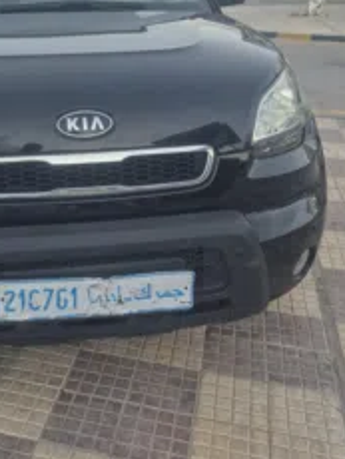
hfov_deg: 35.3
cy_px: 158
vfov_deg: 46.1
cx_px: 88
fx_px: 531
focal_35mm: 40
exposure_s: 1/100
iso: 64
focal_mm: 5.4
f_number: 1.8
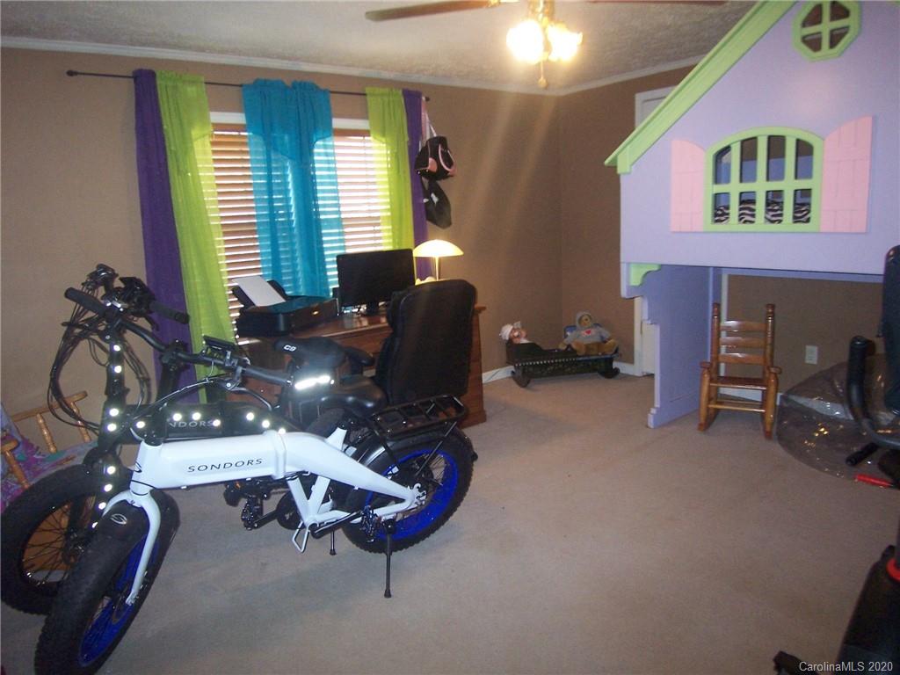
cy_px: 338
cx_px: 450
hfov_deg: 73.9
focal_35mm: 23
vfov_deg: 58.9
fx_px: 598
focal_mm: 3.8
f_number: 2.8
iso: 200
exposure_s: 1/30
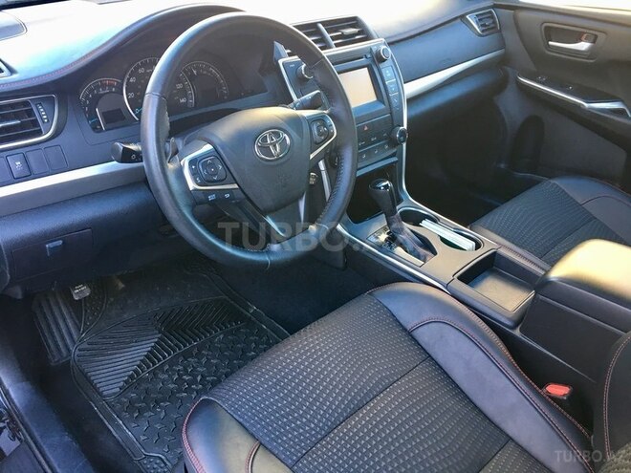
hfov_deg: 61.7
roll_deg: -1.5
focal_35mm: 29
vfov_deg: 48.2
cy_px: 236
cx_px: 316
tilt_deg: -31.1
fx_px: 529
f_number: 2.2
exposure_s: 1/33
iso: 50
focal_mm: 4.15
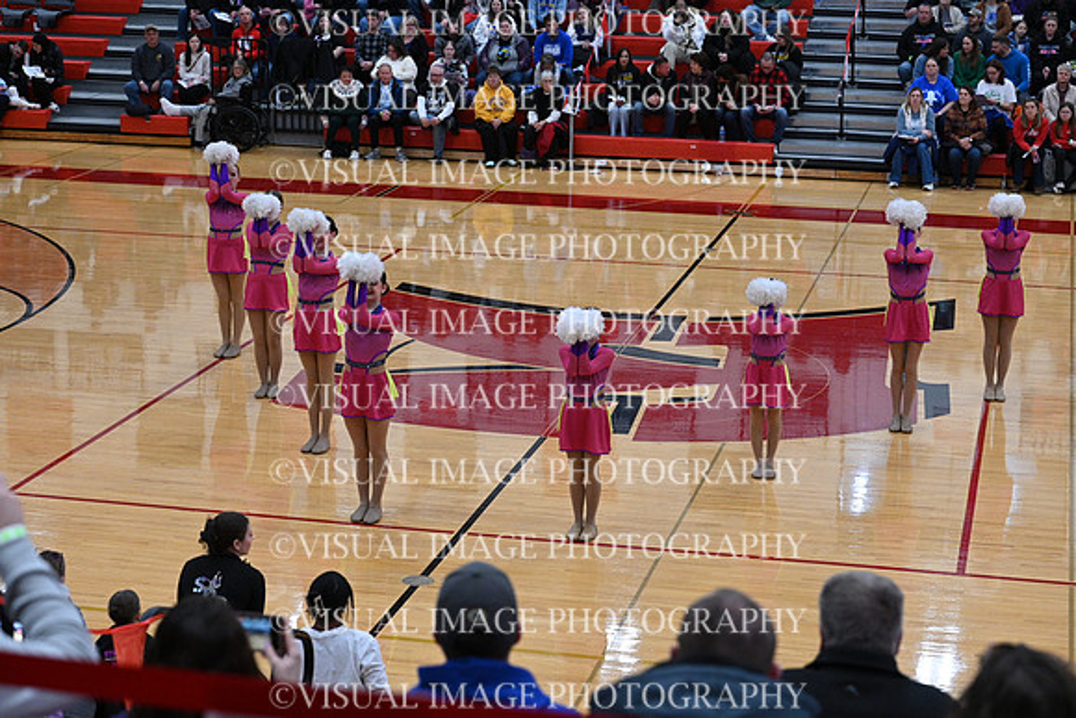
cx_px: 538
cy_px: 359
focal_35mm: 74
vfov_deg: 18.4
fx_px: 2212
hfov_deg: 27.3
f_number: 4
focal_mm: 74
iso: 4000
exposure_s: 1/400
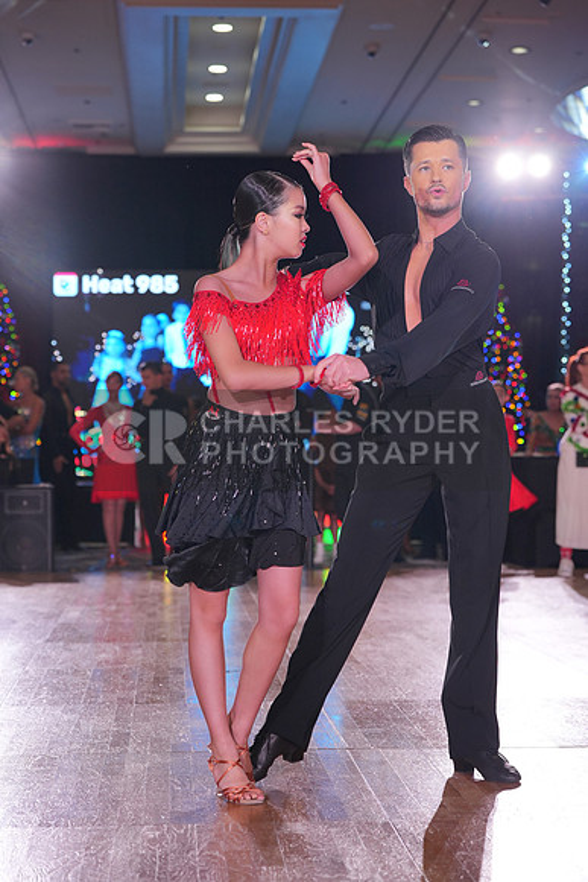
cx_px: 294
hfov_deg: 18.4
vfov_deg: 27.3
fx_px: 1812
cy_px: 441
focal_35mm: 74
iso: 1000
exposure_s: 1/400
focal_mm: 74
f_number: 4
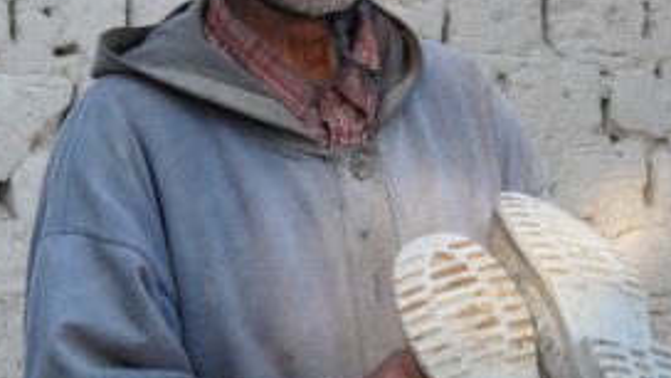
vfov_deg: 5.4
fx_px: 4003
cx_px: 402
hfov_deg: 9.6
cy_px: 168
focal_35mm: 225
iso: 100
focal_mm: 19.2
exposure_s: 1/60
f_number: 3.6
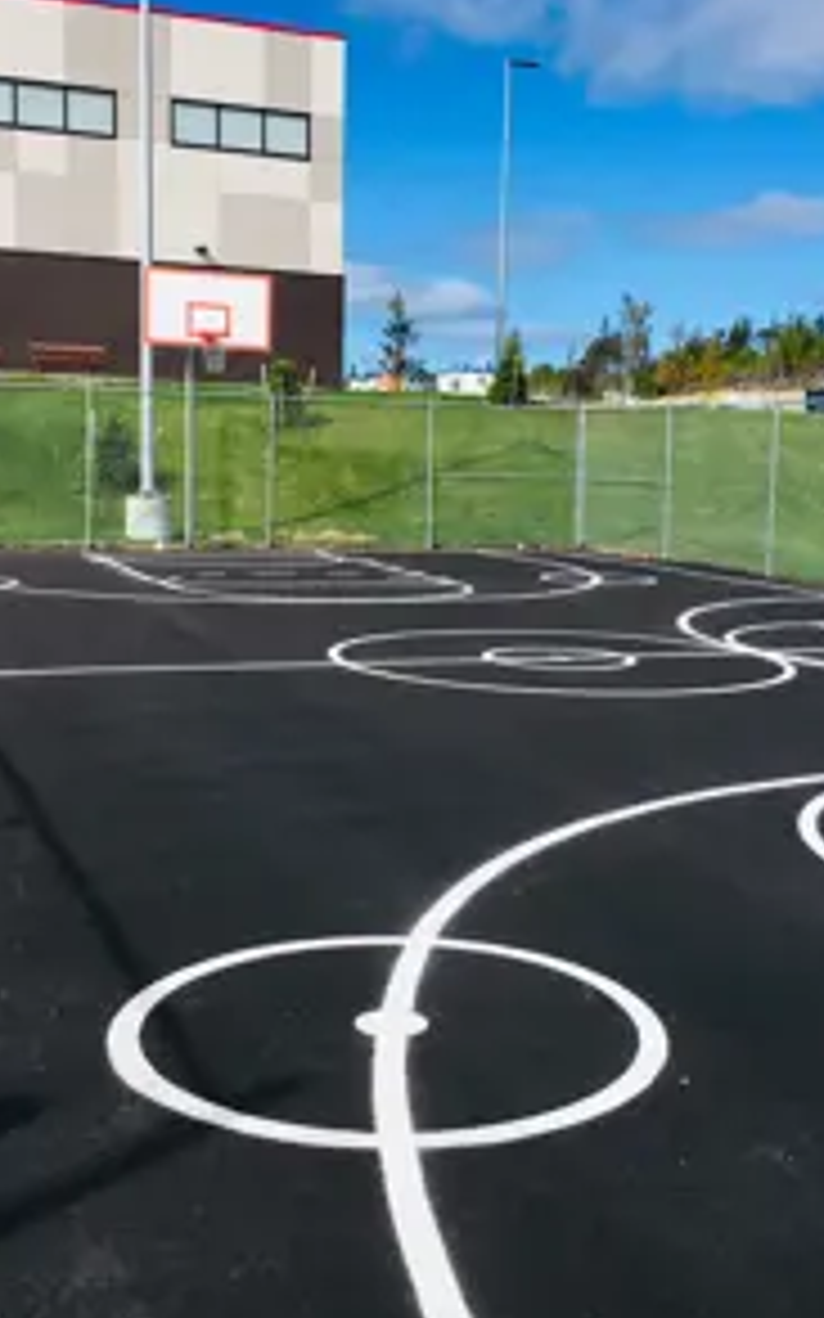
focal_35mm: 42
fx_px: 1510
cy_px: 652
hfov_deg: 30.5
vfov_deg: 47.2
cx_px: 441
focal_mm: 4.15
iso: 25
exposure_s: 1/1972
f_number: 2.2
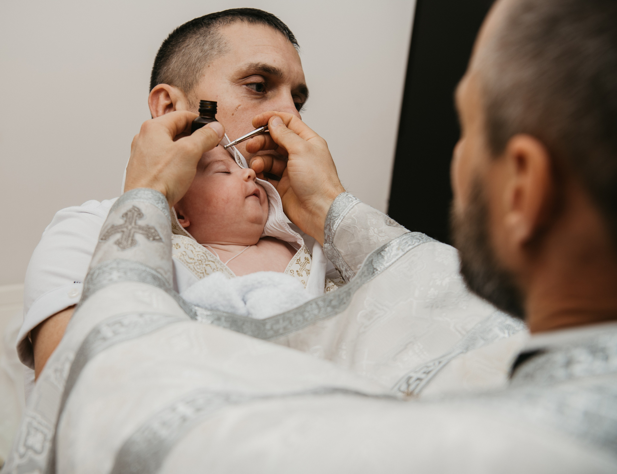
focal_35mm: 52
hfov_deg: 36.5
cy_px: 248
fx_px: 931
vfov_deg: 28.6
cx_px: 245
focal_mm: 45
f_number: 4
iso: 125
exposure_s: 1/160
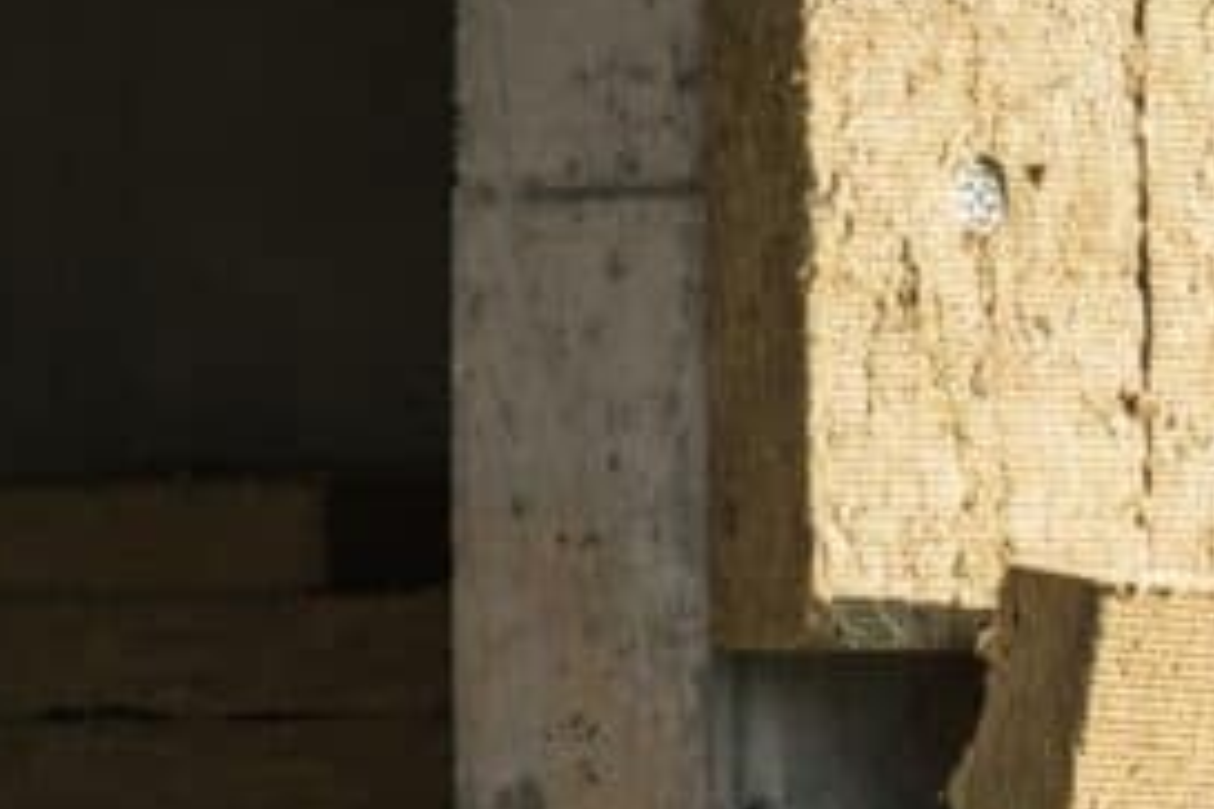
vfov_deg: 3.9
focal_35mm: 352
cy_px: 827
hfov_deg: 5.9
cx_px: 938
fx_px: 11869
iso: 500
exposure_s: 1/3200
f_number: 4
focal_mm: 125
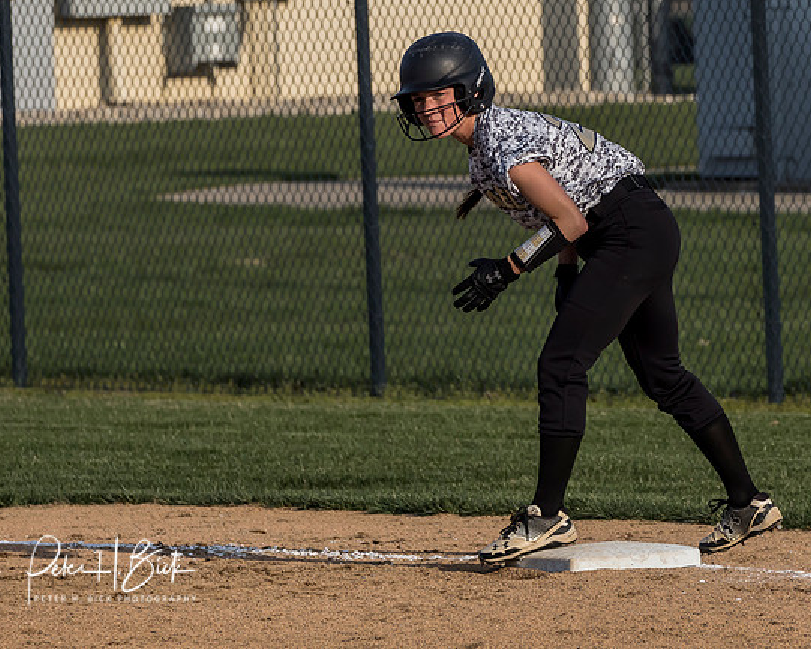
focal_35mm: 491
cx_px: 506
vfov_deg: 3.2
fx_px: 11787
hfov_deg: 3.9
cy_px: 196
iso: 400
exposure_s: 1/1250
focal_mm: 150
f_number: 5.6
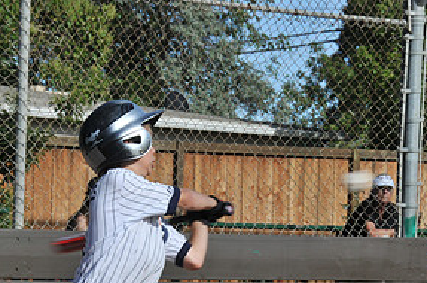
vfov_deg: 7.5
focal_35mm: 182
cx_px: 202
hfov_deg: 11.3
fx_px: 2154
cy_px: 273
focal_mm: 60
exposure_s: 1/250
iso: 200
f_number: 11
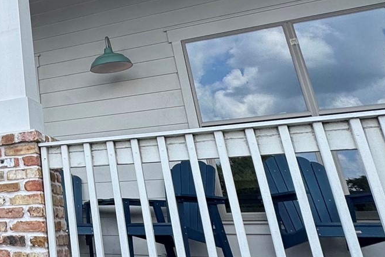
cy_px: 50
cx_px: -91
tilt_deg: +19.4
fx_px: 481
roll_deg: -0.8
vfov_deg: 29.2
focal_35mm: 45
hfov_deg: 34.0
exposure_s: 1/636
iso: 40
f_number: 2.2
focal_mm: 2.22
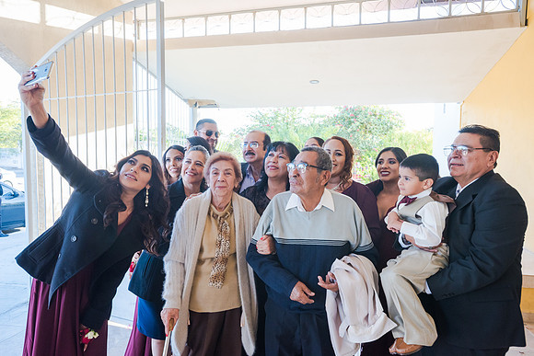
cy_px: 178
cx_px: 267
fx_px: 386
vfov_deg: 49.6
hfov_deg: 69.4
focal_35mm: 26
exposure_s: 1/160
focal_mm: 26
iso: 1000
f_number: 4.5
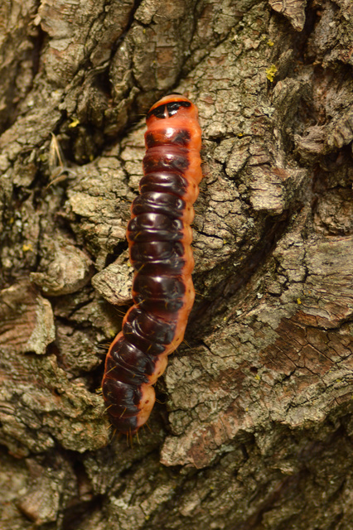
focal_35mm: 150
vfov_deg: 13.7
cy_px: 265
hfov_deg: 9.1
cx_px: 176
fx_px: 2208
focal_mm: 100
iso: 100
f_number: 3.5
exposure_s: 1/200
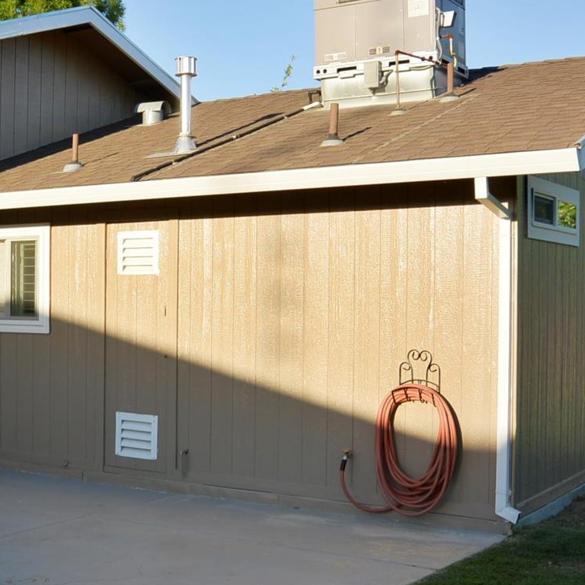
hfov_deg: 30.2
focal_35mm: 55
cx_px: 104
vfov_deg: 31.1
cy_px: 286
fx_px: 1052
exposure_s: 1/500
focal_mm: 12
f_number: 3.8
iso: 110
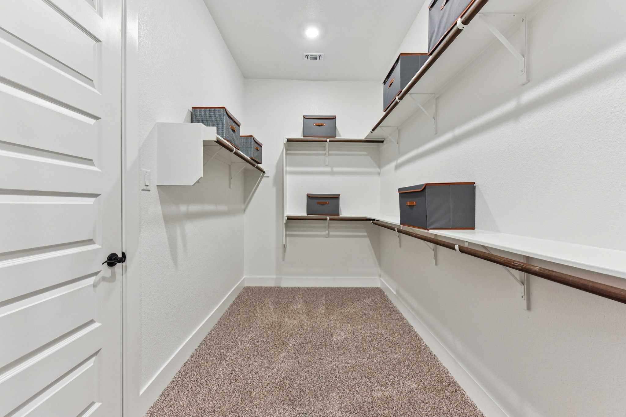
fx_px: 243
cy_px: 208
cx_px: 313
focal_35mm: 14
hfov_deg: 104.3
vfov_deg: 81.2
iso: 900
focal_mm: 14
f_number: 8
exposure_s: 1/15
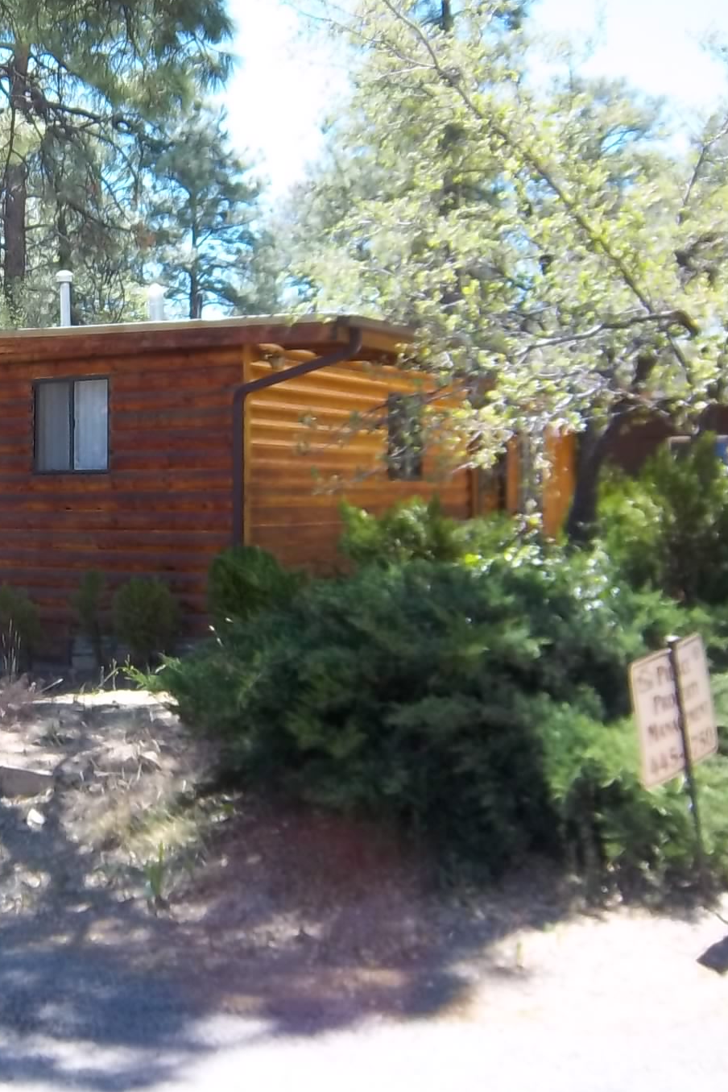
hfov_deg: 28.6
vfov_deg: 44.4
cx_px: 2
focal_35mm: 44
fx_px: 1334
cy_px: 482
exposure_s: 1/160
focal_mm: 5.05
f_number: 3.5
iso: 64
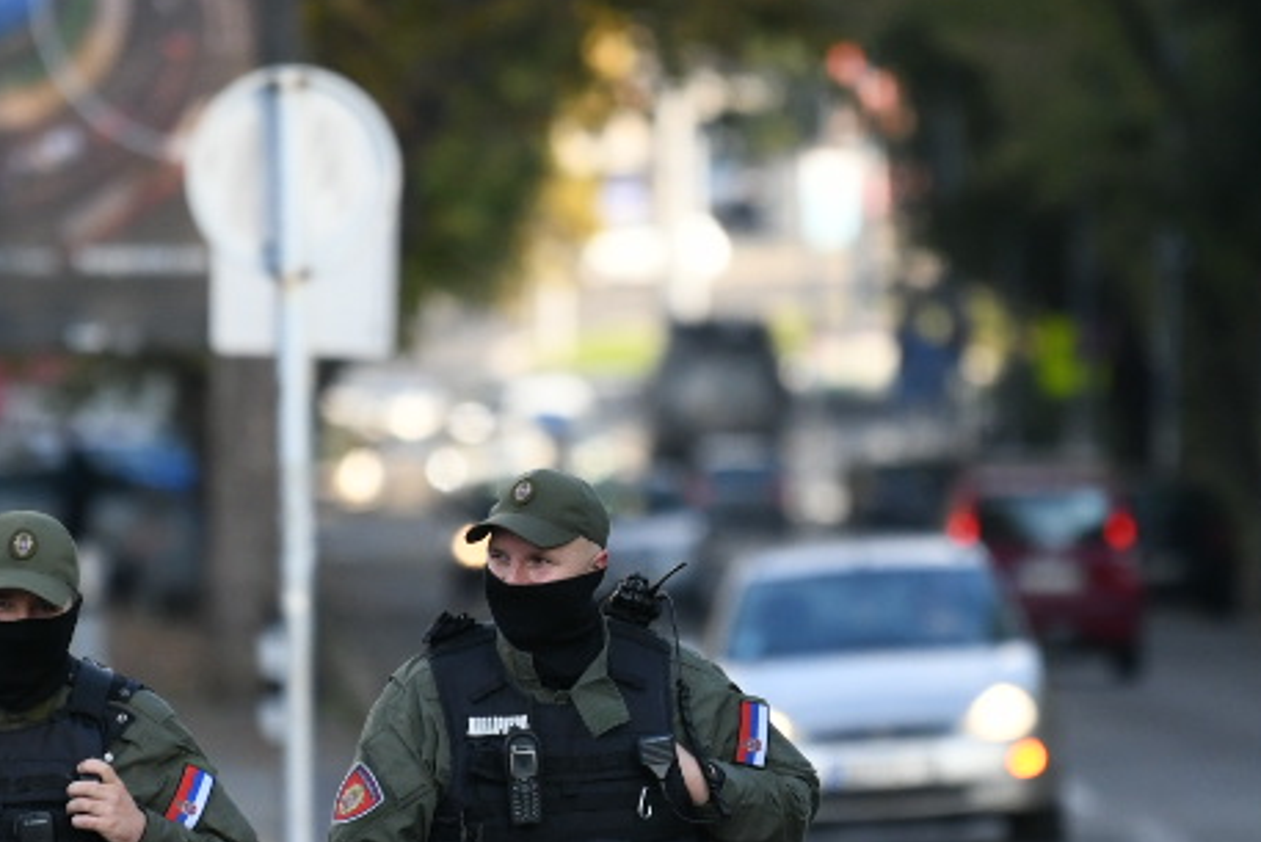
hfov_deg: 2.9
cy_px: 613
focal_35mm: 709
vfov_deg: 1.9
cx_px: 579
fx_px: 24841
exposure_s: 1/4000
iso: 1000
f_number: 2.8
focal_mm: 200
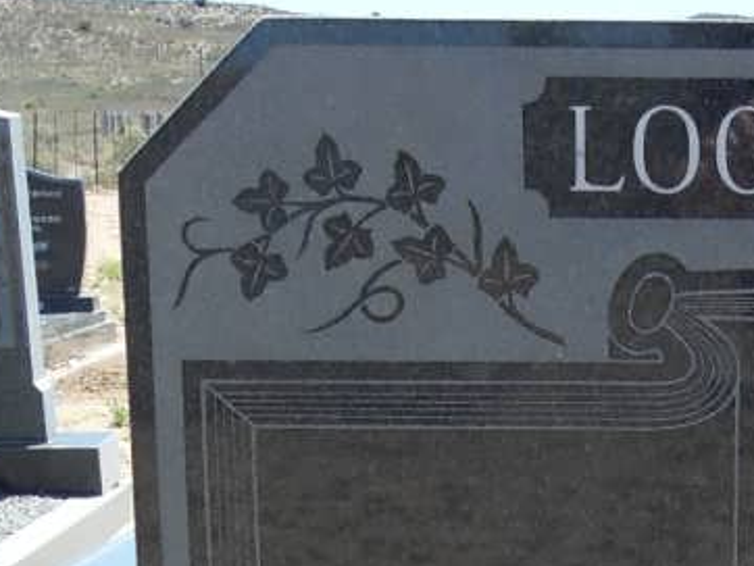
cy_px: 847
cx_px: 785
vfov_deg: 12.2
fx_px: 2528
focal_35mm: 116
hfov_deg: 16.5
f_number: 8.2
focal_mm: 6.3
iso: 80
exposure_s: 1/90
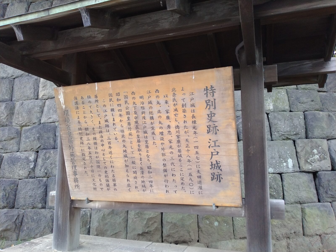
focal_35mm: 27
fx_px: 262
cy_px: 126
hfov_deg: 65.3
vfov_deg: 51.4
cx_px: 168
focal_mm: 3.61
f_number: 1.8
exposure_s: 1/60
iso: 200
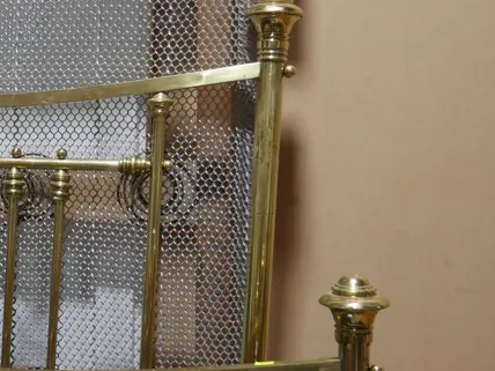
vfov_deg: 21.9
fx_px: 958
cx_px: -72
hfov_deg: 26.3
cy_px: 172
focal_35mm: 67
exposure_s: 1/60
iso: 250
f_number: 3.5
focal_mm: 14
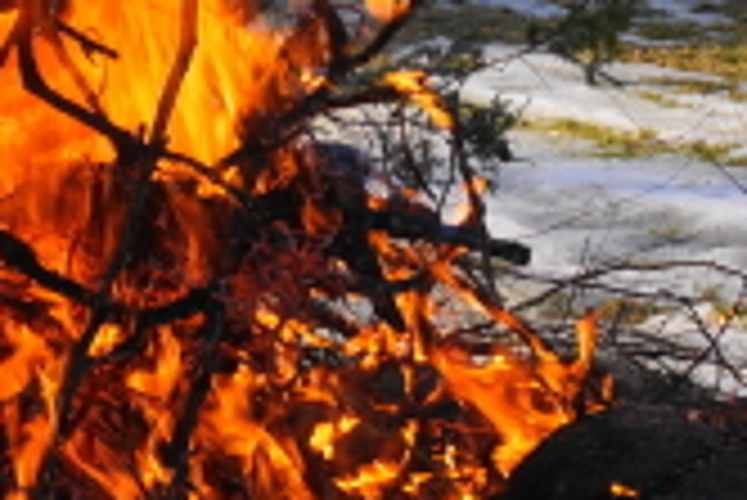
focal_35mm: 235
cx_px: 43
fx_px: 4880
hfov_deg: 8.7
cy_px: -459
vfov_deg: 5.7
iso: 100
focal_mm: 26
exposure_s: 1/100
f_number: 8
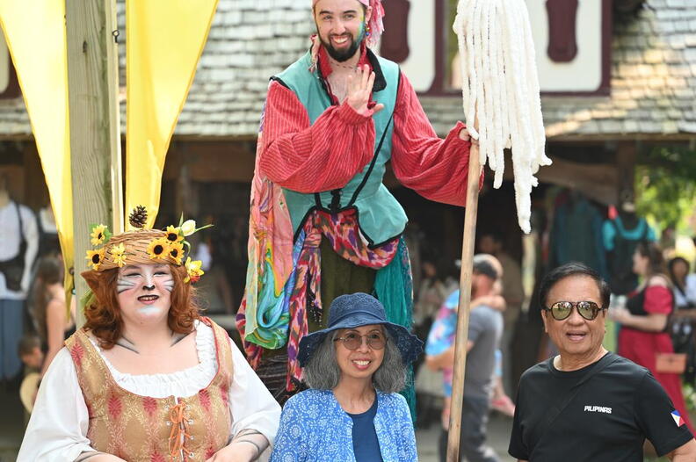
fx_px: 2027
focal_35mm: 105
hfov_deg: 19.5
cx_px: 348
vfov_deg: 13.0
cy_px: 231
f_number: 4
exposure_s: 1/60
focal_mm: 105
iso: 220
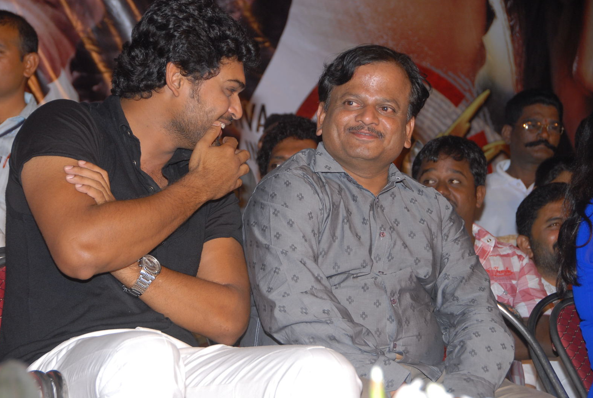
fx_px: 2013
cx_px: 292
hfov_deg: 16.8
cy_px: 199
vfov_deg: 11.3
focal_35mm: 122
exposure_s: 1/125
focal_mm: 80
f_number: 6.3
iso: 320
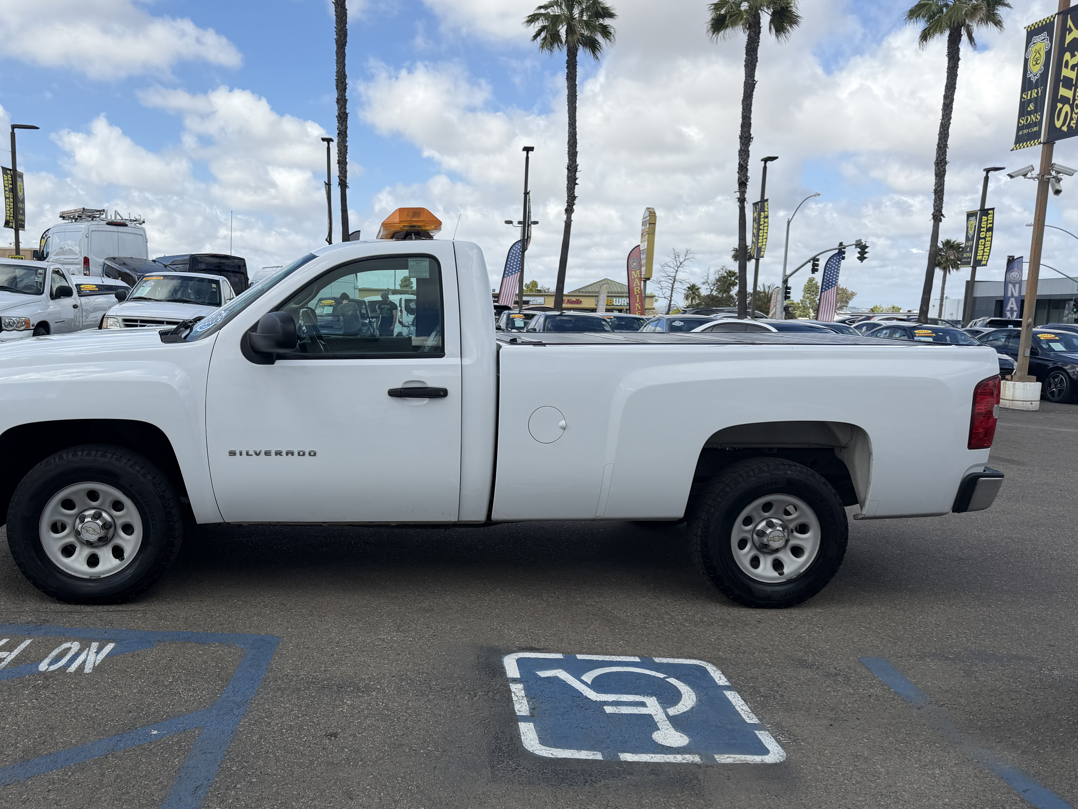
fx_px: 903
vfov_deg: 48.1
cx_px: 431
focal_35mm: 29
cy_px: 450
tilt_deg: -4.5
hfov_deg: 61.1
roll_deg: +1.4
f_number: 1.78
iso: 80
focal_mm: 6.76
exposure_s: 1/4975
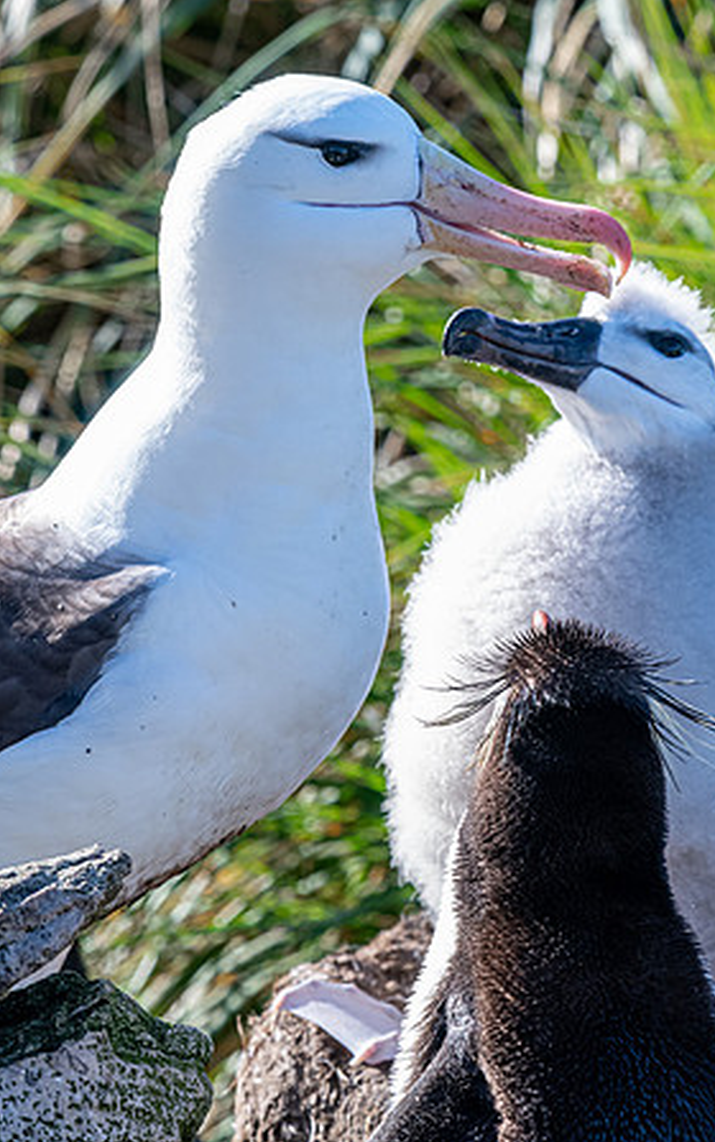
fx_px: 18459
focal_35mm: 593
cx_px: 494
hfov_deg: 2.2
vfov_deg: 3.5
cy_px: 405
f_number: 8
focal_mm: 300
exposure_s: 1/640
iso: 800
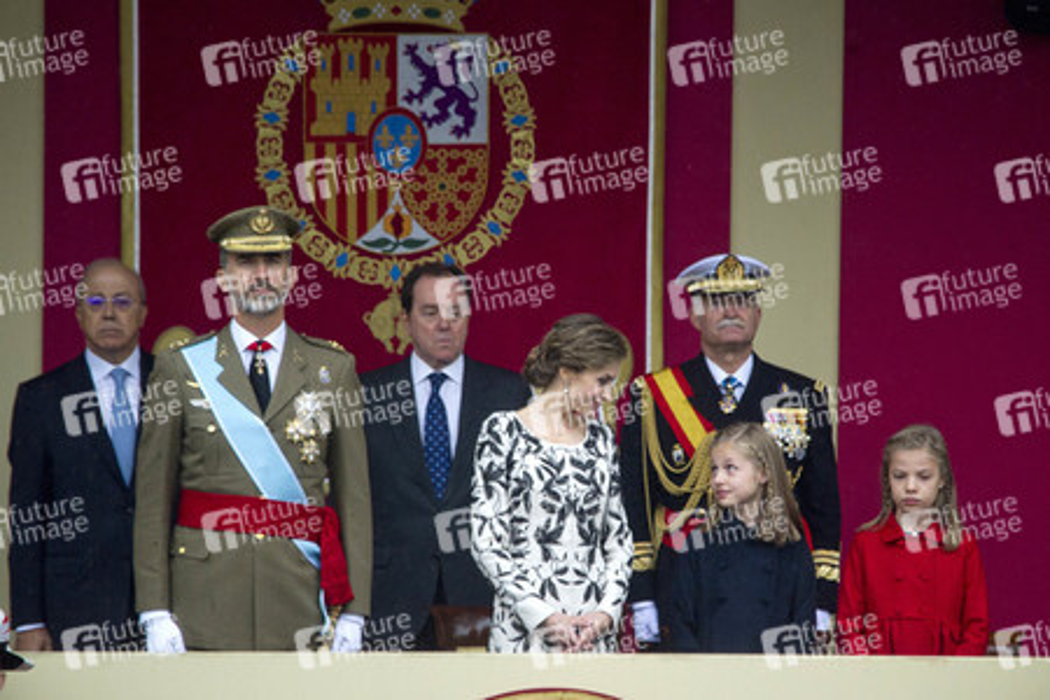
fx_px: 14582
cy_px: 350
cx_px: 525
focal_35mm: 500
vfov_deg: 2.7
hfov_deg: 4.1
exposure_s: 1/640
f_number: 6.3
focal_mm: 500
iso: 2500
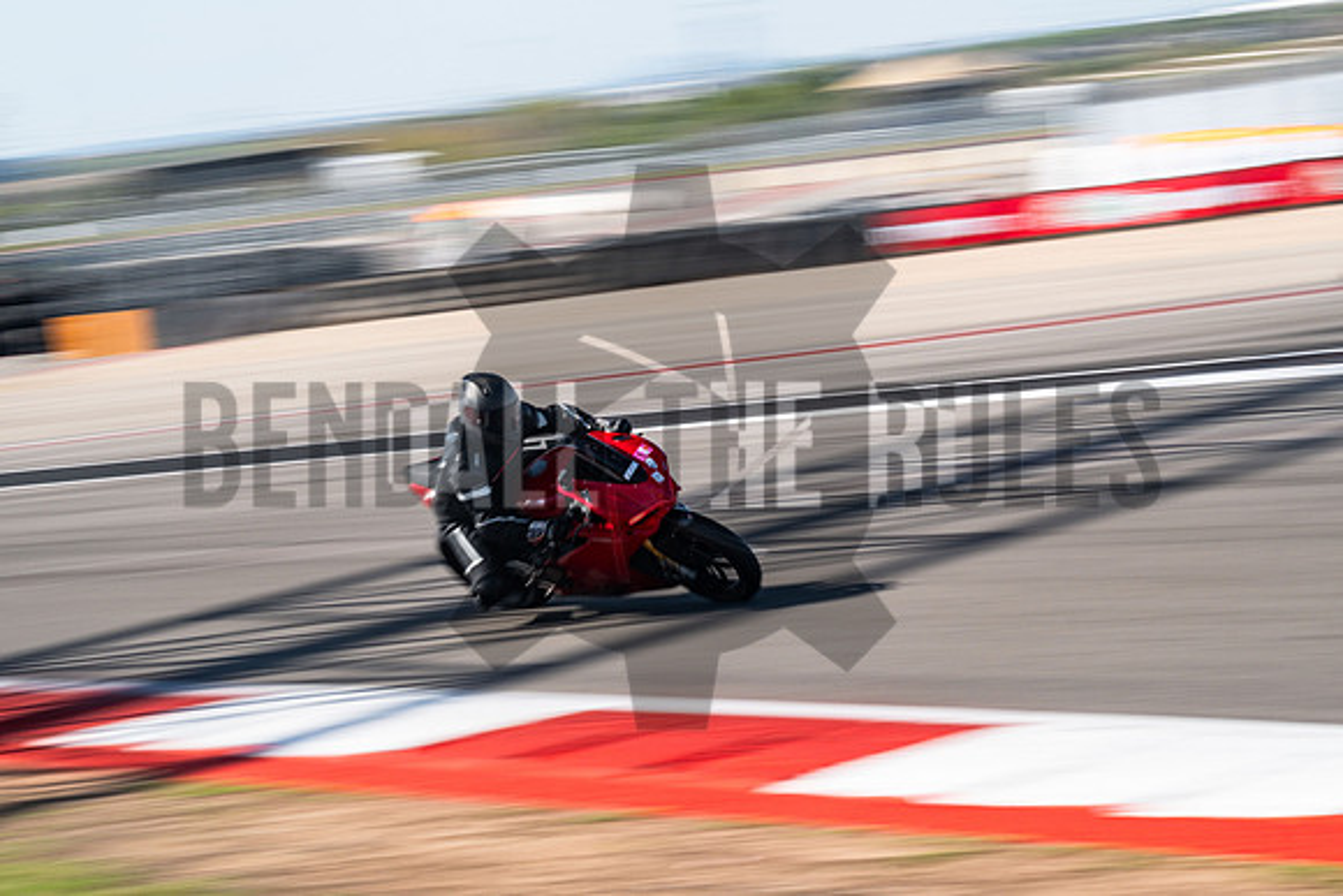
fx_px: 3545
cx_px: 672
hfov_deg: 21.5
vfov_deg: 14.4
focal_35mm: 95
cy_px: 448
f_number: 16
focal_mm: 63.4
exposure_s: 1/40
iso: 160
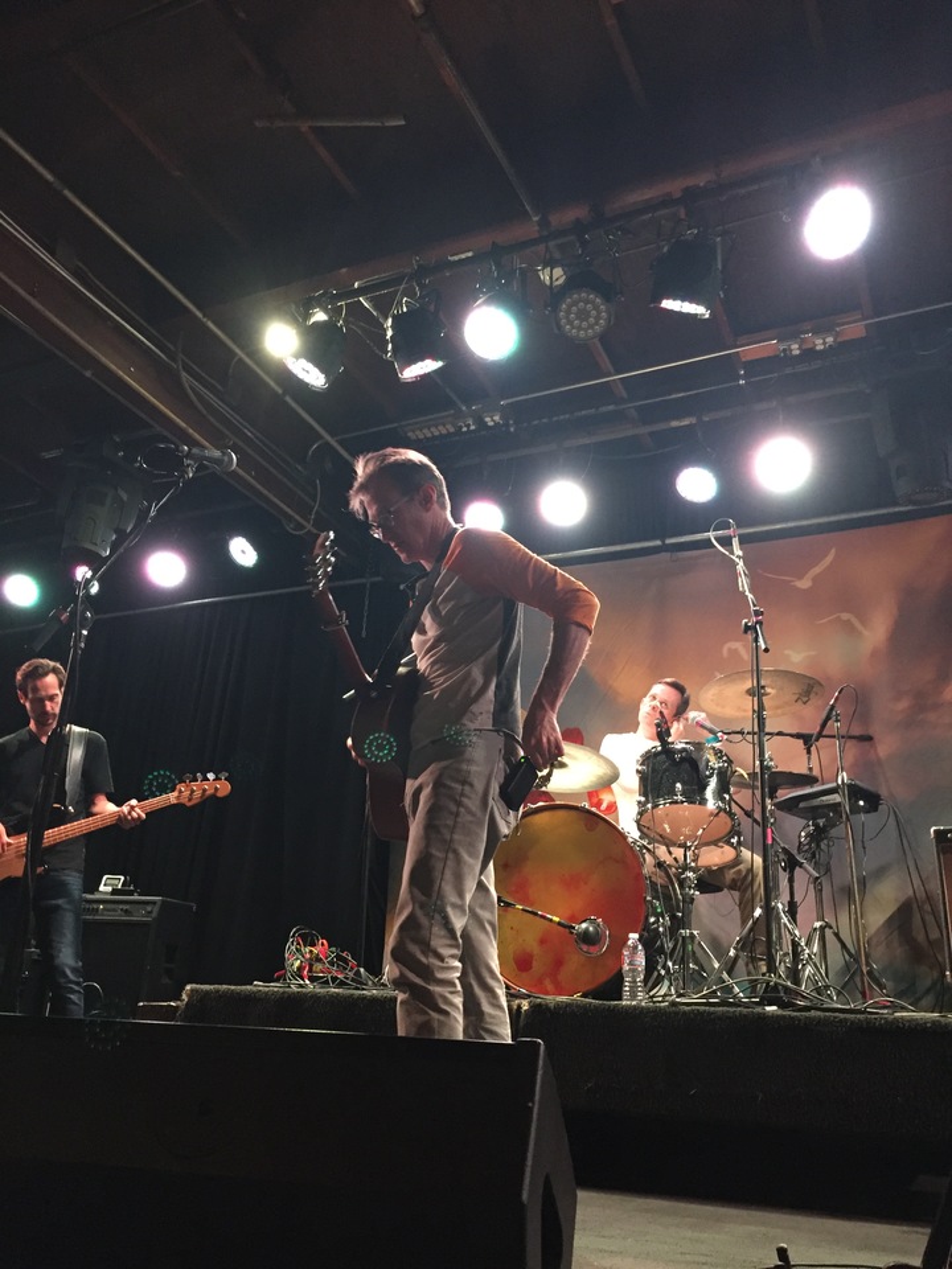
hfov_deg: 48.2
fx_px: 1063
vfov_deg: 61.7
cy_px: 634
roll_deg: -2.7
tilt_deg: +20.4
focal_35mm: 29
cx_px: 476
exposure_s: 1/17
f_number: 2.2
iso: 250
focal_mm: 4.15
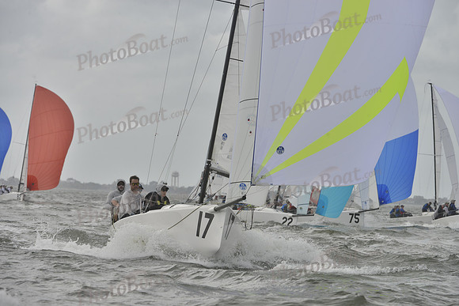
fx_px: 3188
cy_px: 153
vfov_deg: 5.5
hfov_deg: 8.2
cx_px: 230
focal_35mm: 250
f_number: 10
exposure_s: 1/1250
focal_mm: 250
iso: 400
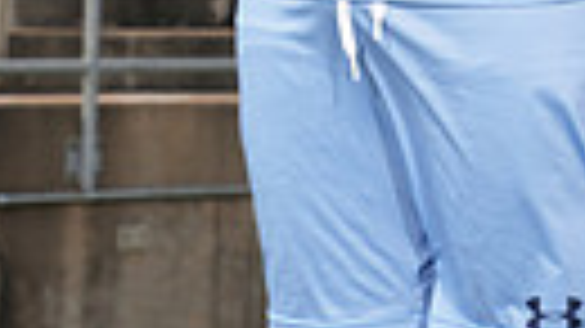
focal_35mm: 254
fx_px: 3938
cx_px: 432
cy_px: -593
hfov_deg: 8.5
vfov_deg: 4.6
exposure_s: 1/200
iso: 100
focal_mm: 70
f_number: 8
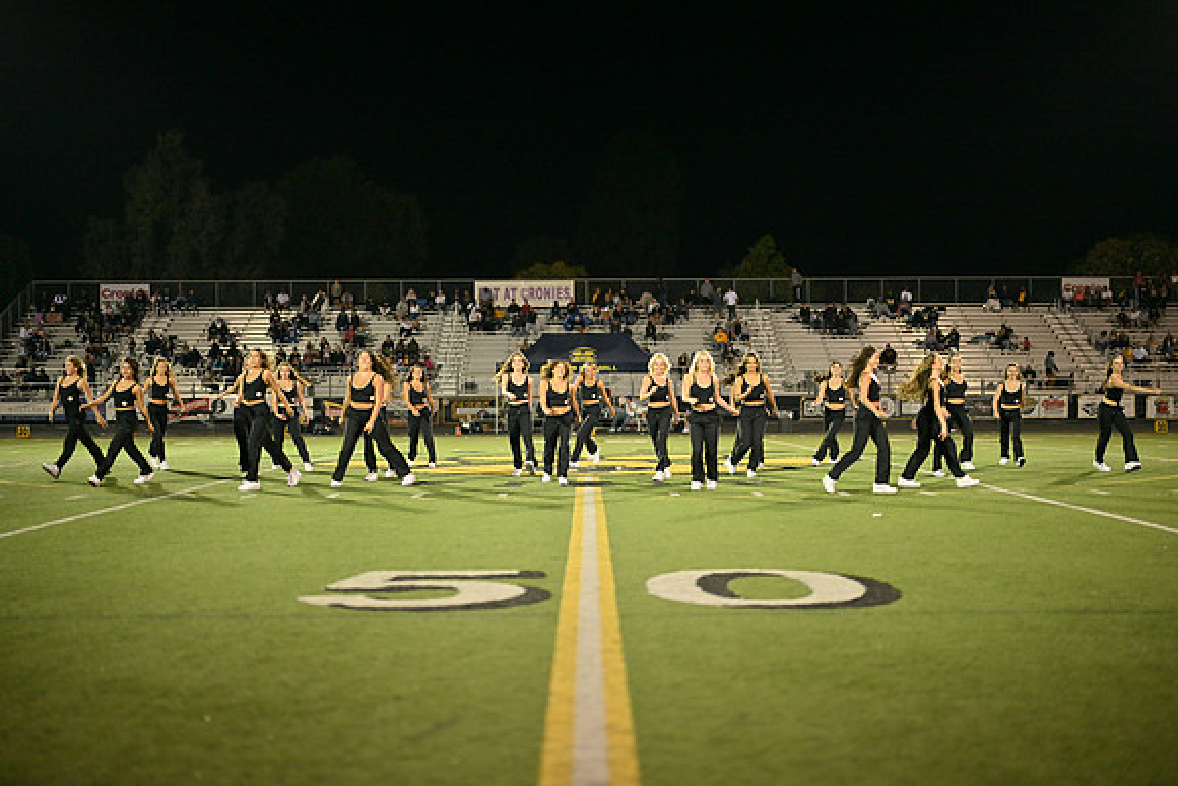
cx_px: 589
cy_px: 393
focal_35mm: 50
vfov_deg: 27.0
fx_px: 1636
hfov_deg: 39.6
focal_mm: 50
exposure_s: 1/500
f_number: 1.2
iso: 500
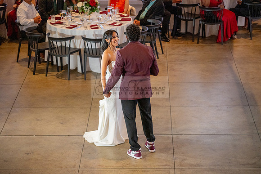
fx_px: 870
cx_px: 130
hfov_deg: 17.1
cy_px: 87
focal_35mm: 120
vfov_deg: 11.4
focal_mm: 120
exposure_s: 1/200
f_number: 4
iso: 3200
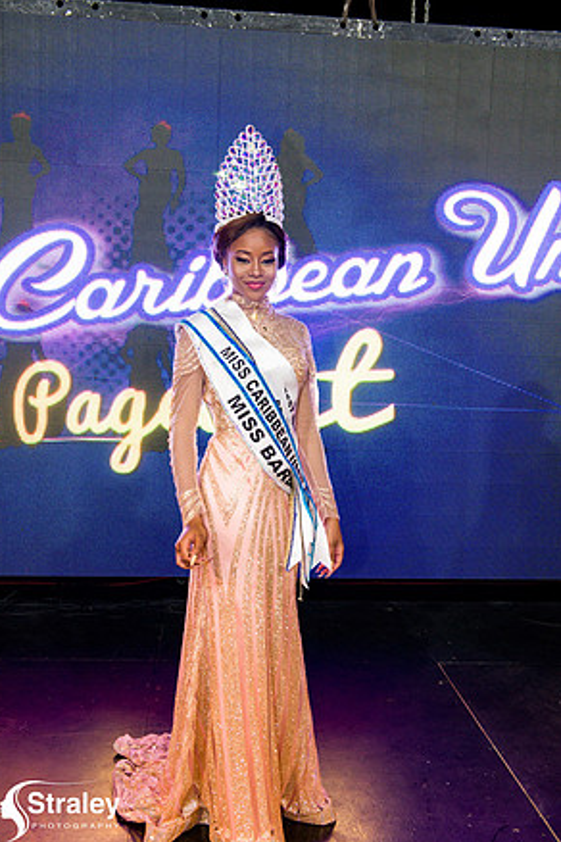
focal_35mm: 39
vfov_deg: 49.6
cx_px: 275
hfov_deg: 34.2
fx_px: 912
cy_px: 415
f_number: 5
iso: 4000
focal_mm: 38
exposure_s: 1/160
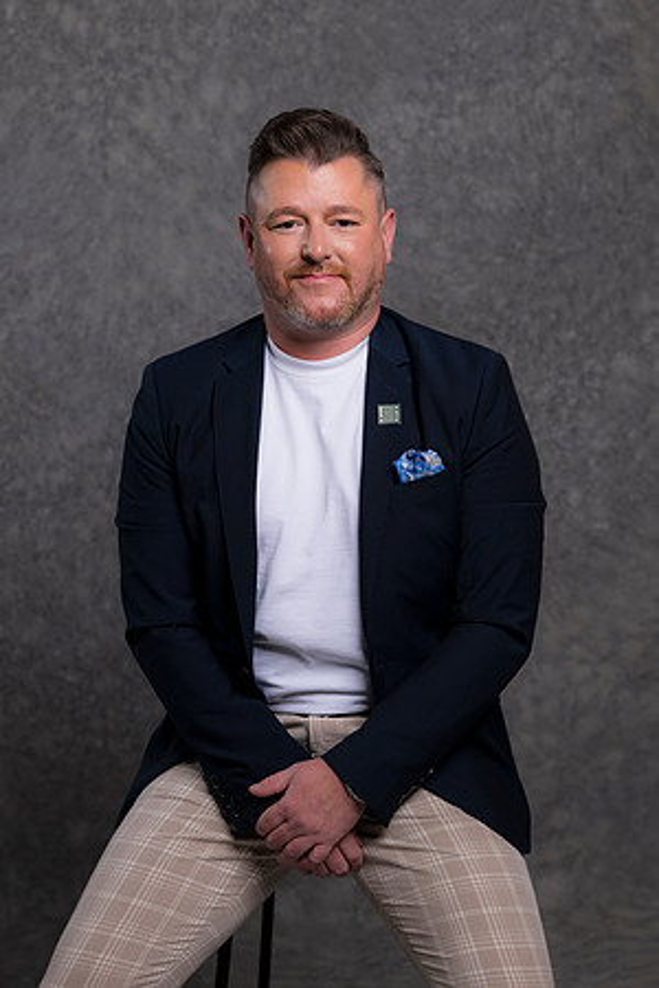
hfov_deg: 16.1
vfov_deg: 23.9
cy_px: 494
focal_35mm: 85
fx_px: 2334
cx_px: 330
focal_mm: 85
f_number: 5
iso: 100
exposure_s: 1/200
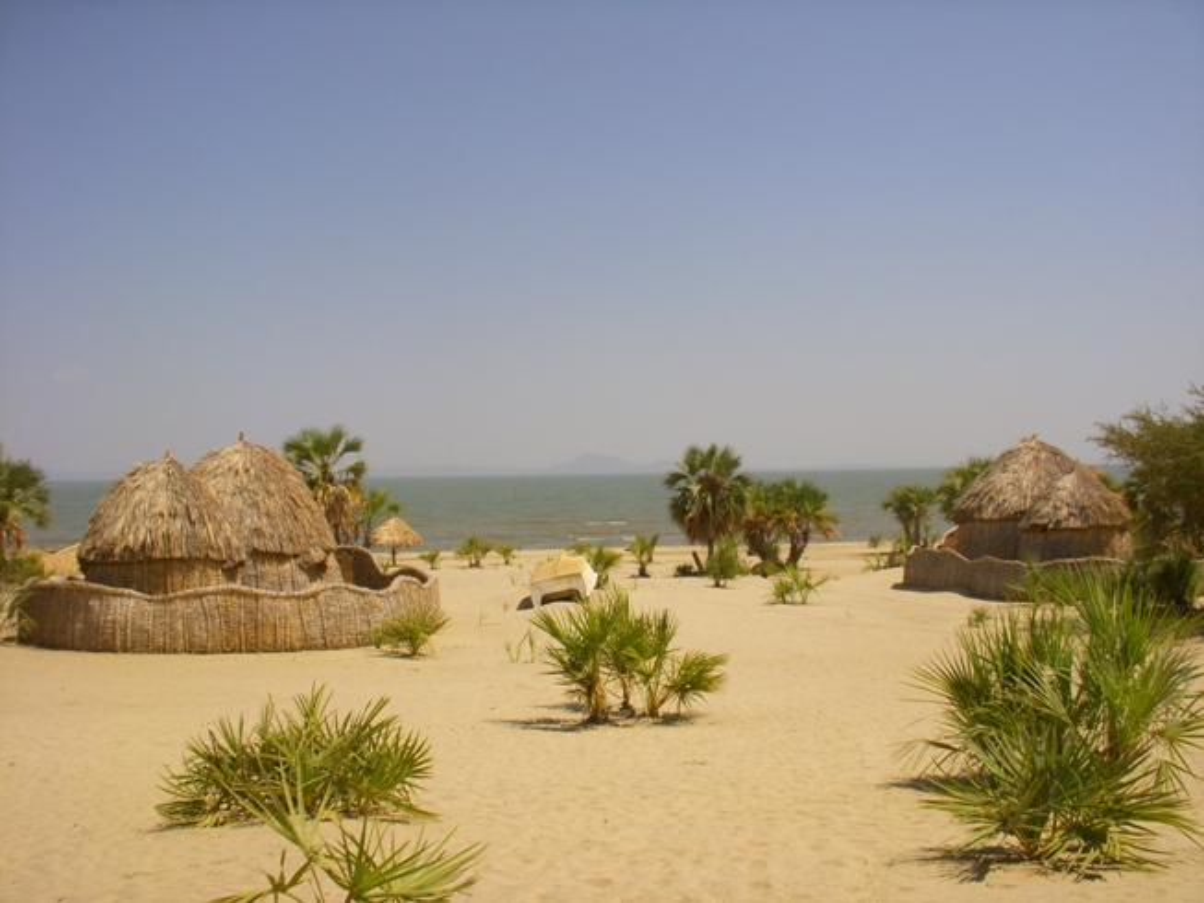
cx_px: 602
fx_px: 1322
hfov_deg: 49.0
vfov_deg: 37.7
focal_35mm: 38
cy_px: 452
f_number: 6.6
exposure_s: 1/500
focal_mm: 6.3
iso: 100
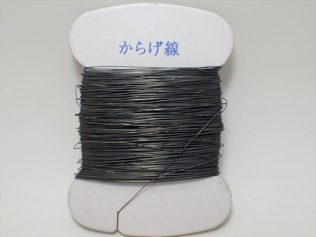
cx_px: 158
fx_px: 402
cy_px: 118
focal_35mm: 44
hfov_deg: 42.9
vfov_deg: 32.9
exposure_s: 1/160
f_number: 4
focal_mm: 7.84
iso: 125
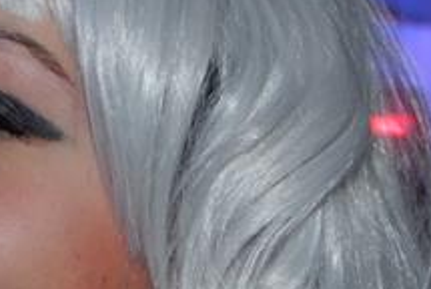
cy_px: 460
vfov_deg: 5.9
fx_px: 2777
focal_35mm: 232
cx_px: -136
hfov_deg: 8.7
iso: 400
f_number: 5.6
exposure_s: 1/5
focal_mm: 29
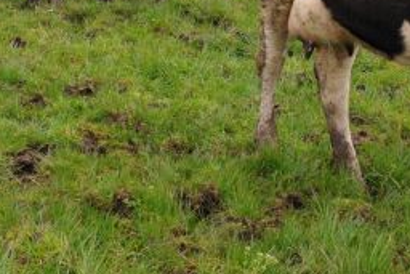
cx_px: 327
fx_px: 1493
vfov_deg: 10.4
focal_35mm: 131
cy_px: -7
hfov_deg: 15.5
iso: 1600
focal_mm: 42
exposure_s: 1/500
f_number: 11
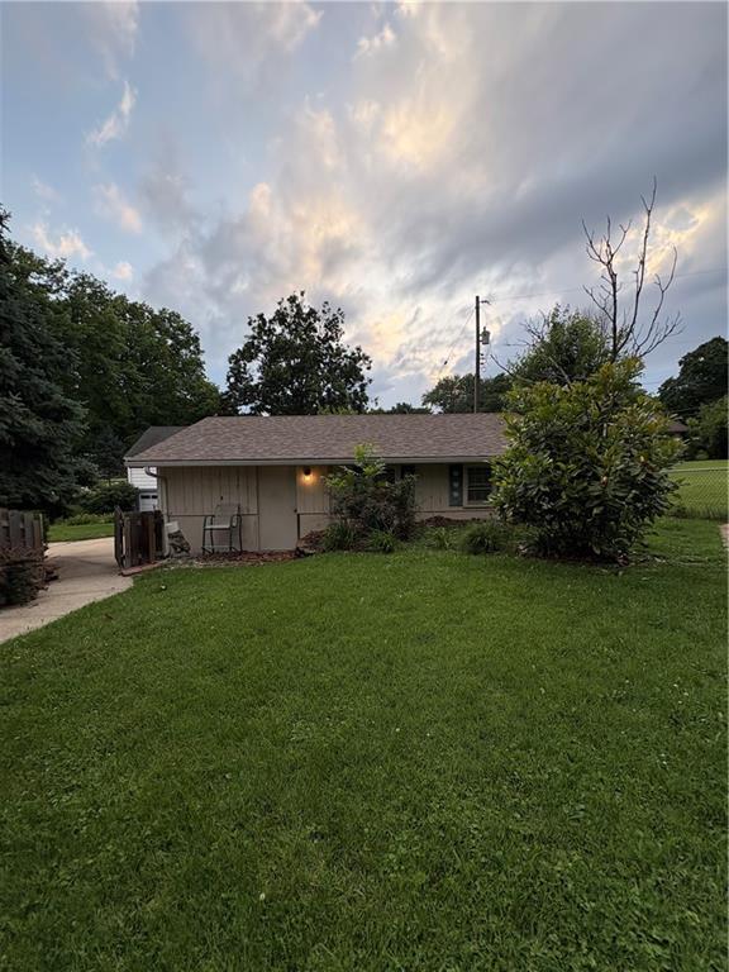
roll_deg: +2.6
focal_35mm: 14
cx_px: 364
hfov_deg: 85.7
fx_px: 393
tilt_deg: -0.9
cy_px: 486
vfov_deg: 102.1
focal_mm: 2.22
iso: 64
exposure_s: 1/356
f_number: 2.2
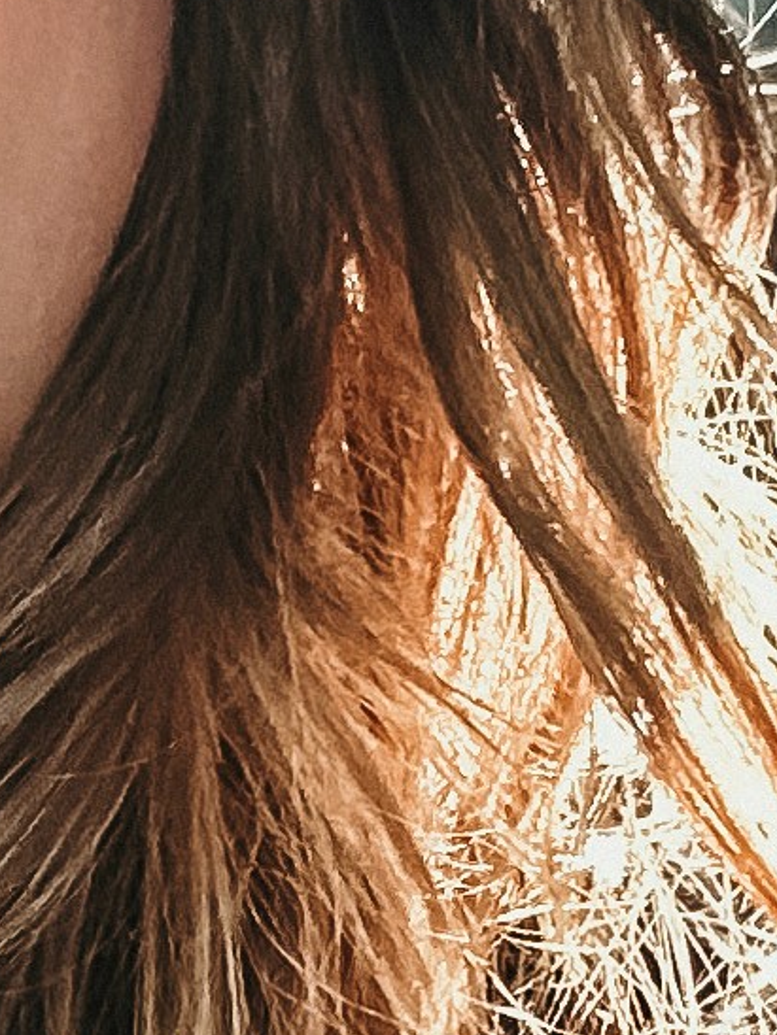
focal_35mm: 169
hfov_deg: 8.4
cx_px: -679
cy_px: 1044
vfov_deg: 11.6
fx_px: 5058
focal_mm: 2.69
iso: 160
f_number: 1.9
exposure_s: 1/60
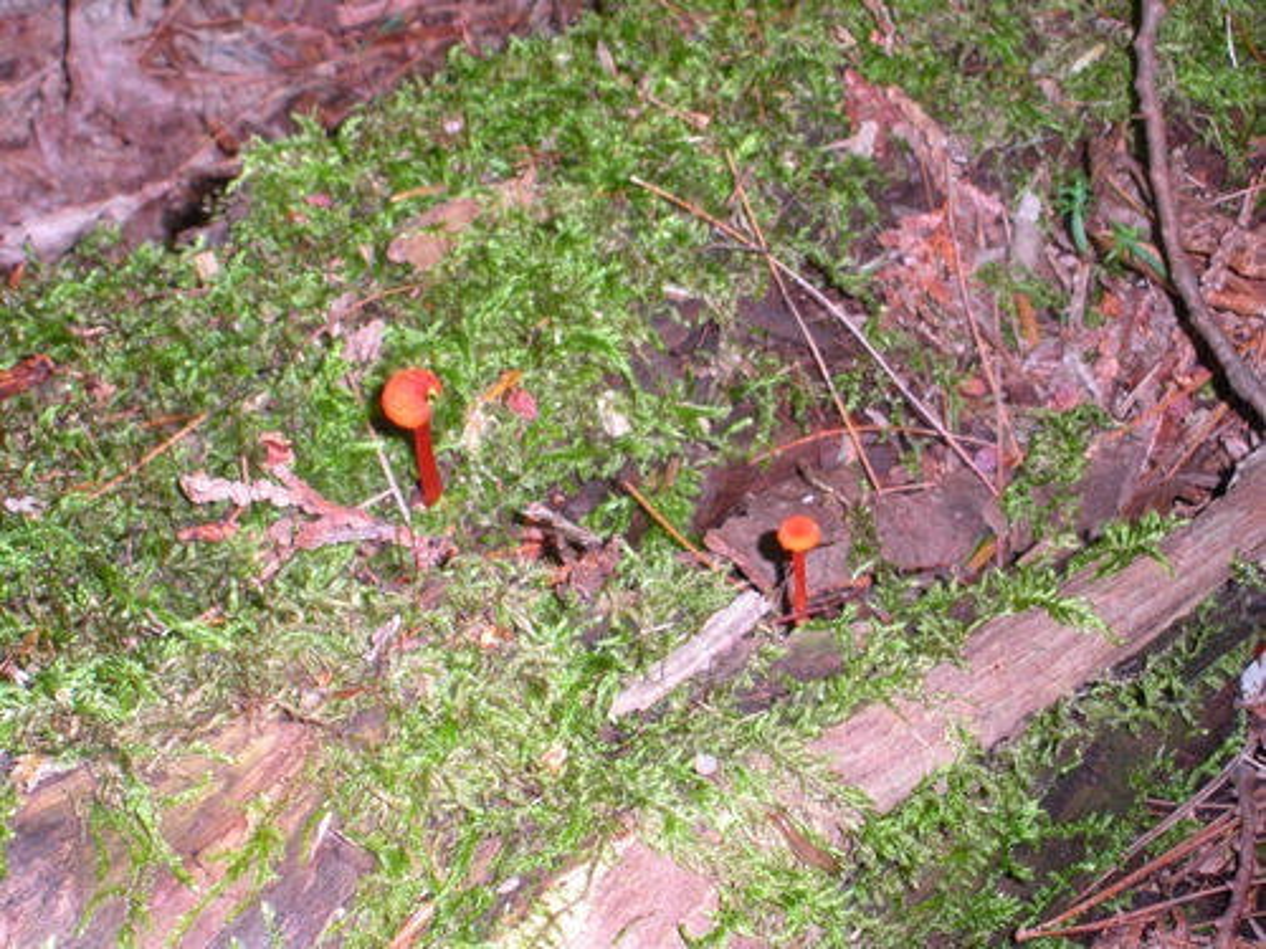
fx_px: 2341
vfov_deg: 22.9
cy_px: 474
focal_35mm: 64
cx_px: 633
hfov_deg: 30.3
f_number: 7.3
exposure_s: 1/125
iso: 232
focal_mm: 11.2
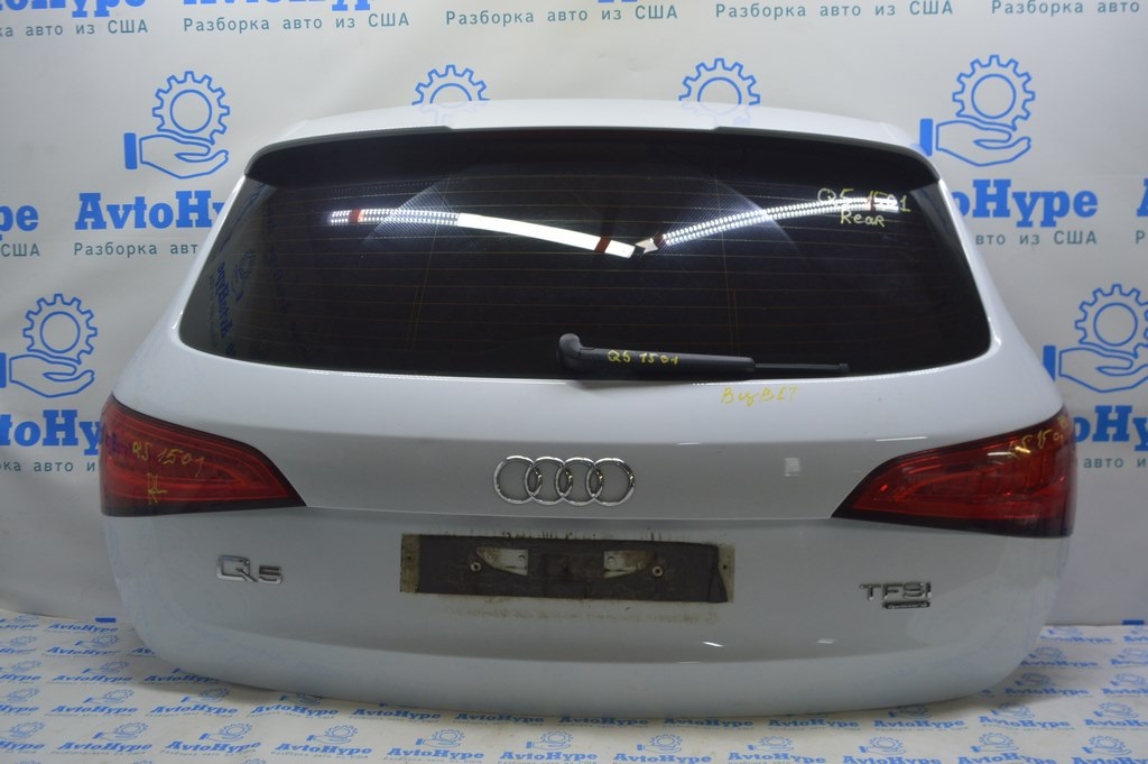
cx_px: 574
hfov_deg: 57.3
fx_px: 1051
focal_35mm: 33
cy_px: 382
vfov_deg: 39.9
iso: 400
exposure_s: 1/30
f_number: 5.6
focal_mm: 22
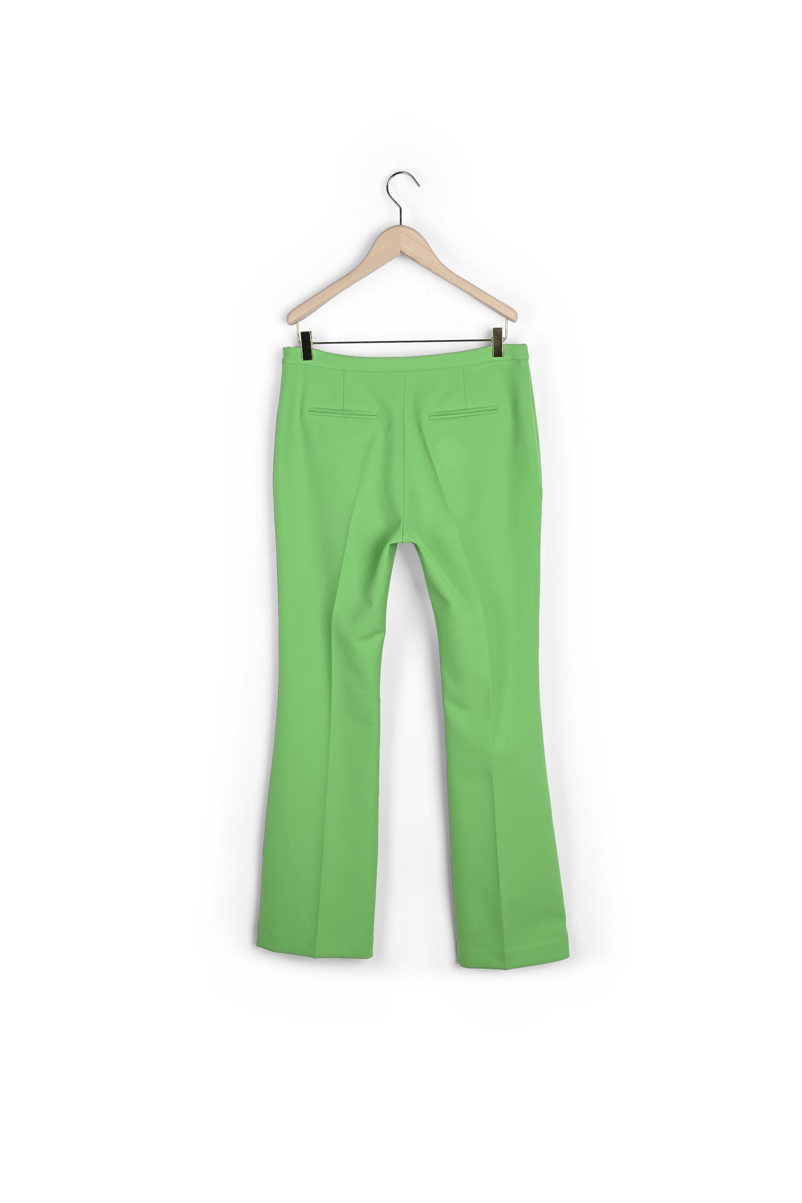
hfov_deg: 30.5
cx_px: 401
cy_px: 602
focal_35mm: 44
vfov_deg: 44.5
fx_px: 1470
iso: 100
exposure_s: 1/125
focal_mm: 44
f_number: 11
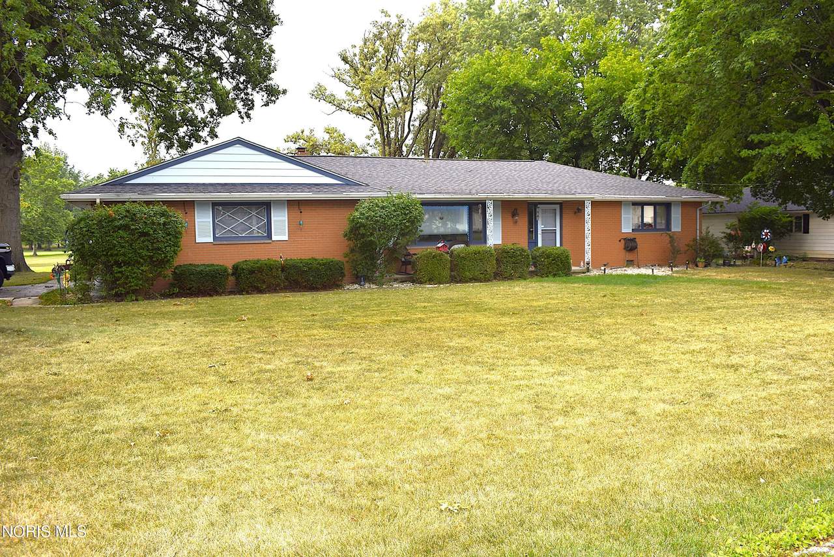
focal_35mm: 30
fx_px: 695
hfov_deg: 61.9
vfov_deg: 43.6
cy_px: 278
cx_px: 417
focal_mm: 20
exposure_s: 1/160
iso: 100
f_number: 5.6
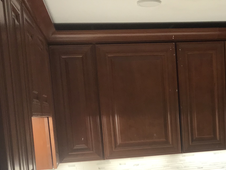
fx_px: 431
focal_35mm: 66
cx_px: 198
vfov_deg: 21.5
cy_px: 168
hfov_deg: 28.4
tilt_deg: -6.7
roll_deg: +3.0
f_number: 1.8
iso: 25
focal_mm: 3.99
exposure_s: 1/60
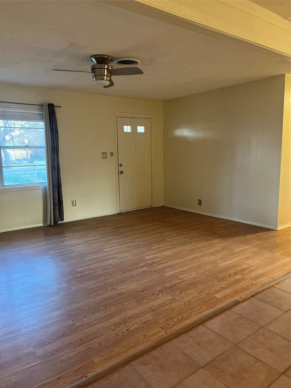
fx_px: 291
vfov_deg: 67.3
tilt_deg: -9.1
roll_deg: +0.2
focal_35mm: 26
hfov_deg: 53.1
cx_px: 146
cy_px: 194
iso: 400
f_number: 1.6
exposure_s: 1/40
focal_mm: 5.1
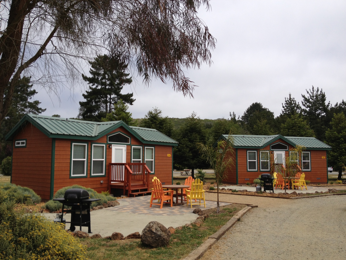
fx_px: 350
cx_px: 173
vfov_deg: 40.7
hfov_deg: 52.6
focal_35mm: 35
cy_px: 130
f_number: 2.4
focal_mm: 4.28
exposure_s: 1/2304
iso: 50
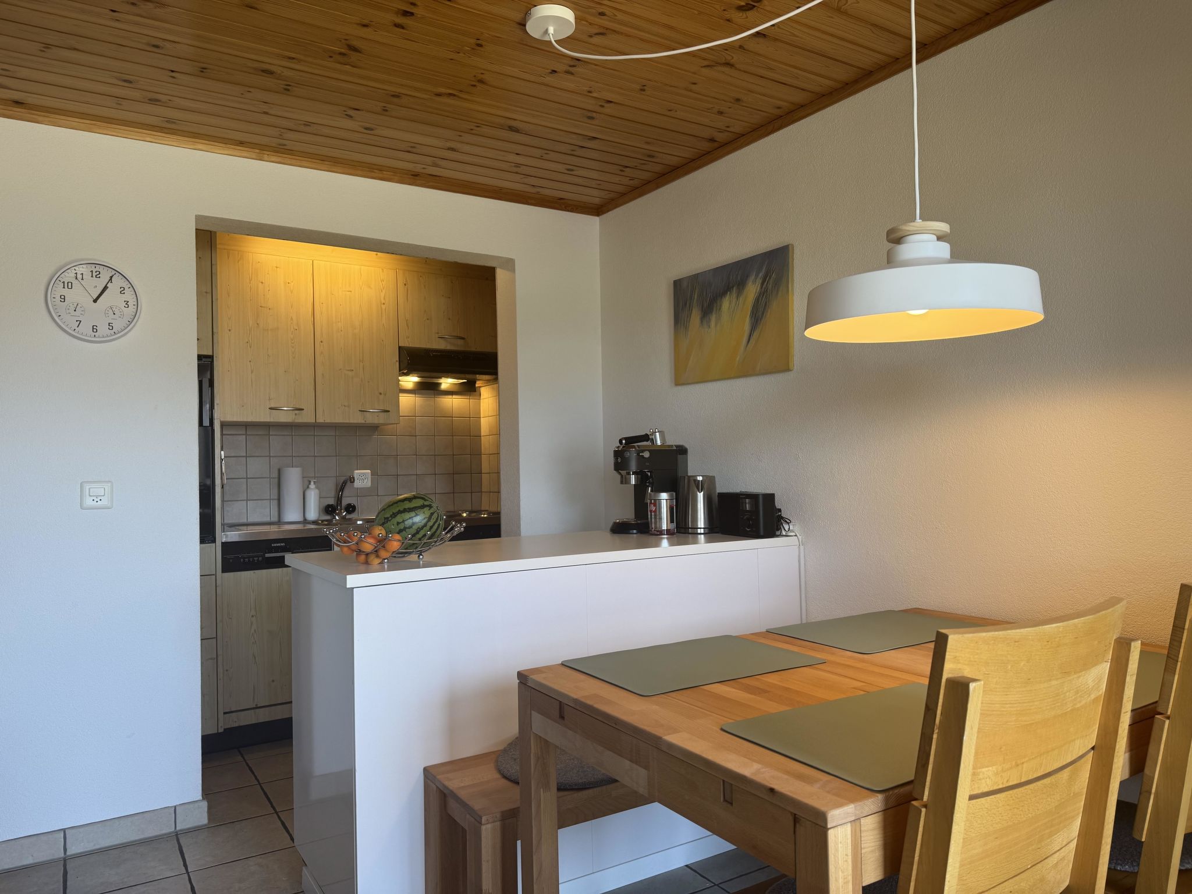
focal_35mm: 24
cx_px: 596
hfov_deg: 71.6
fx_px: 826
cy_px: 447
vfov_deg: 56.8
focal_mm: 6.76
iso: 64
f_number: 1.78
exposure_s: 1/100
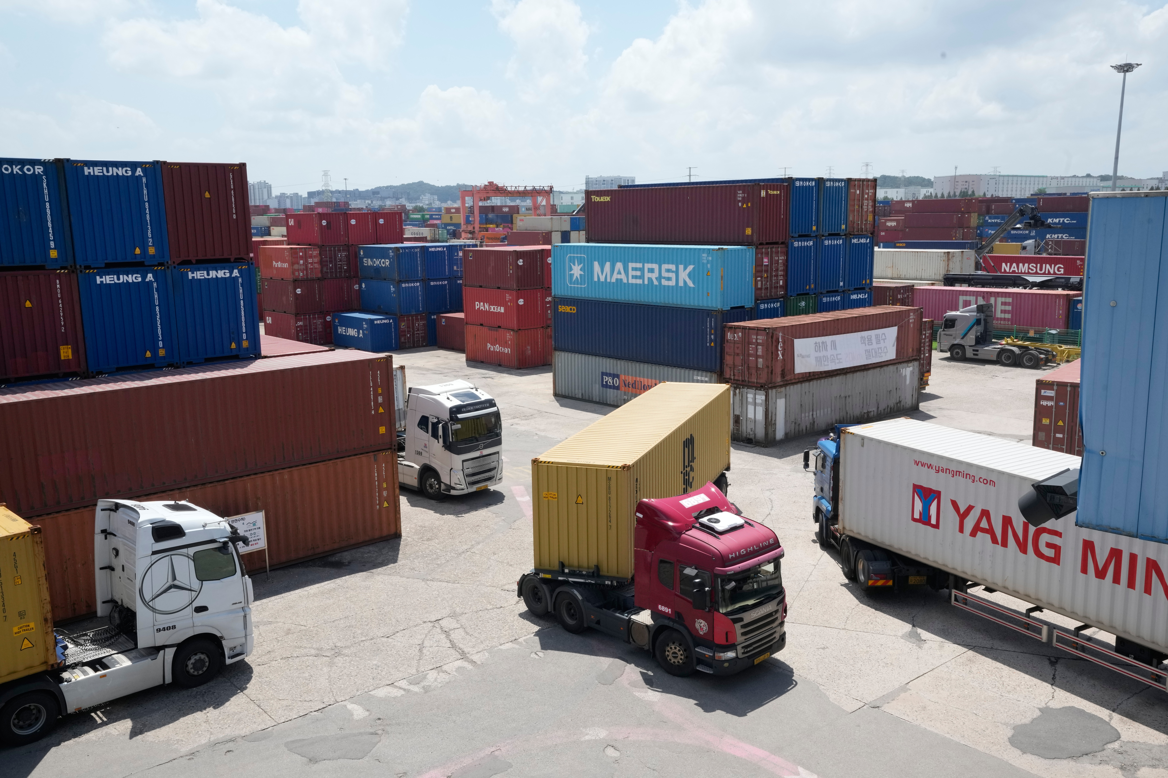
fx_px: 1038
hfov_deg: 58.7
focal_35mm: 32
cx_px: 584
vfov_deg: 41.1
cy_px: 389
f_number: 16
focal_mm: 32
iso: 1000
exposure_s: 1/500
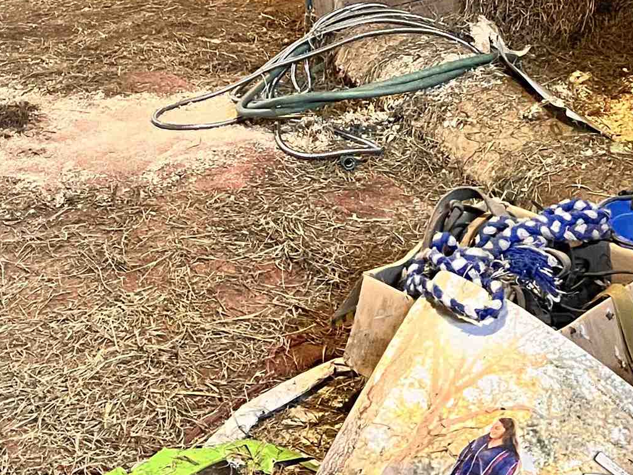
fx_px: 1426
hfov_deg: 24.5
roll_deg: +2.7
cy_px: -205
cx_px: 107
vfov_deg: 17.3
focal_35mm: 78
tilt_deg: -6.2
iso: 640
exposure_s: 1/40
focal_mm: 5.7
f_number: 1.5
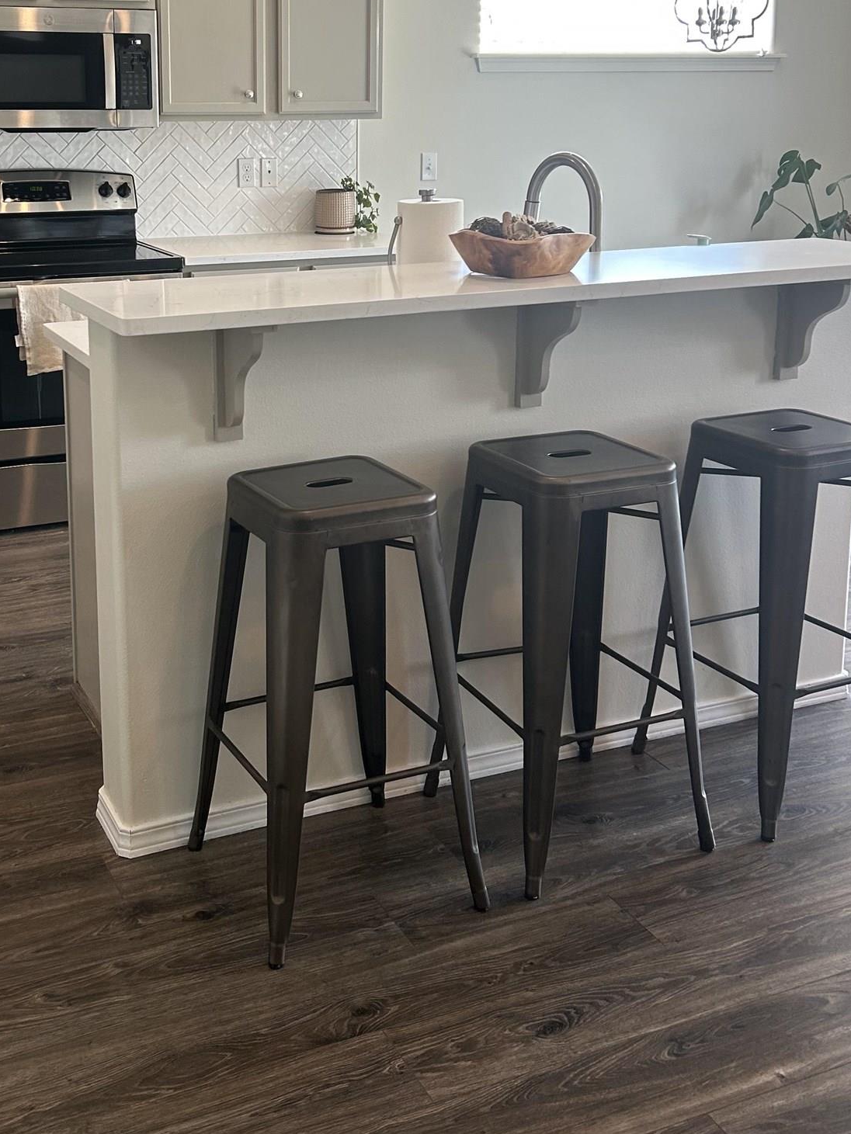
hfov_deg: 34.8
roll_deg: +0.0
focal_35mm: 41
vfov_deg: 44.8
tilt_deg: -10.8
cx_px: 283
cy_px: 335
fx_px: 1344
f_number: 1.5
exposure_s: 1/120
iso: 100
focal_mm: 5.7
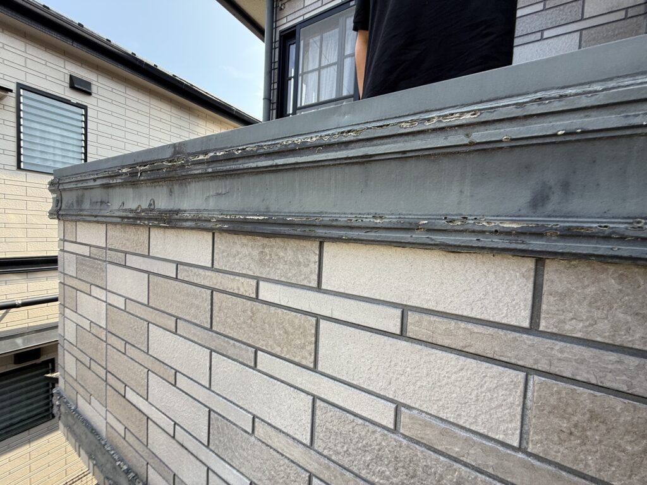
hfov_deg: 102.1
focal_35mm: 14
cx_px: 324
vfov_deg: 85.7
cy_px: 242
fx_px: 262
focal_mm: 2.22
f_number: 2.2
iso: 50
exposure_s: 1/265
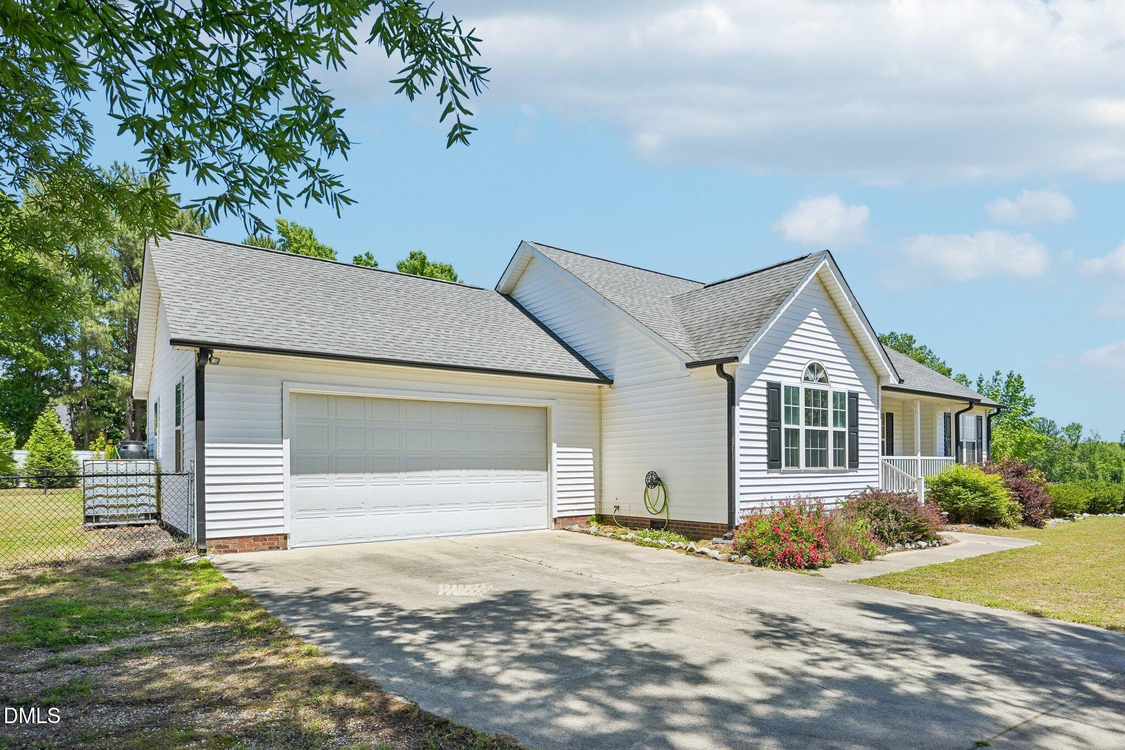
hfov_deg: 86.9
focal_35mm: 19
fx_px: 594
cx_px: 562
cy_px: 375
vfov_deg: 64.5
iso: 100
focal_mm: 19.5
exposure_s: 1/400
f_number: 8
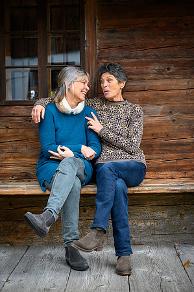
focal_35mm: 70
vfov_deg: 28.9
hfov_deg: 19.4
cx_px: 97
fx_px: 567
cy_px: 146
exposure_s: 1/250
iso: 640
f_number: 4
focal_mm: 70
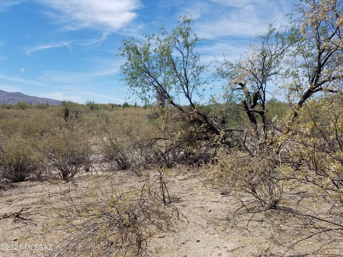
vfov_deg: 53.1
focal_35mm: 26
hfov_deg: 67.3
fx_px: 258
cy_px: 128
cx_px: 172
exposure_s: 1/3240
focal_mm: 4.2
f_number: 1.7
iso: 50
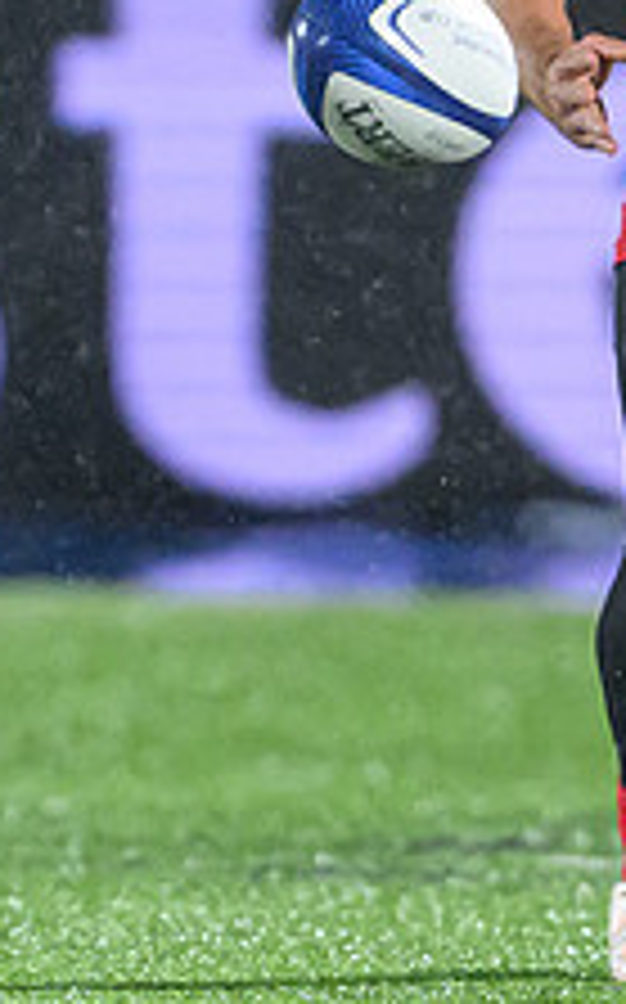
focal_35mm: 2060
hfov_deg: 0.6
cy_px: 670
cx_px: 588
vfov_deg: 1.0
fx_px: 56341
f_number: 3.2
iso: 5000
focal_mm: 400
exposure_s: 1/1600
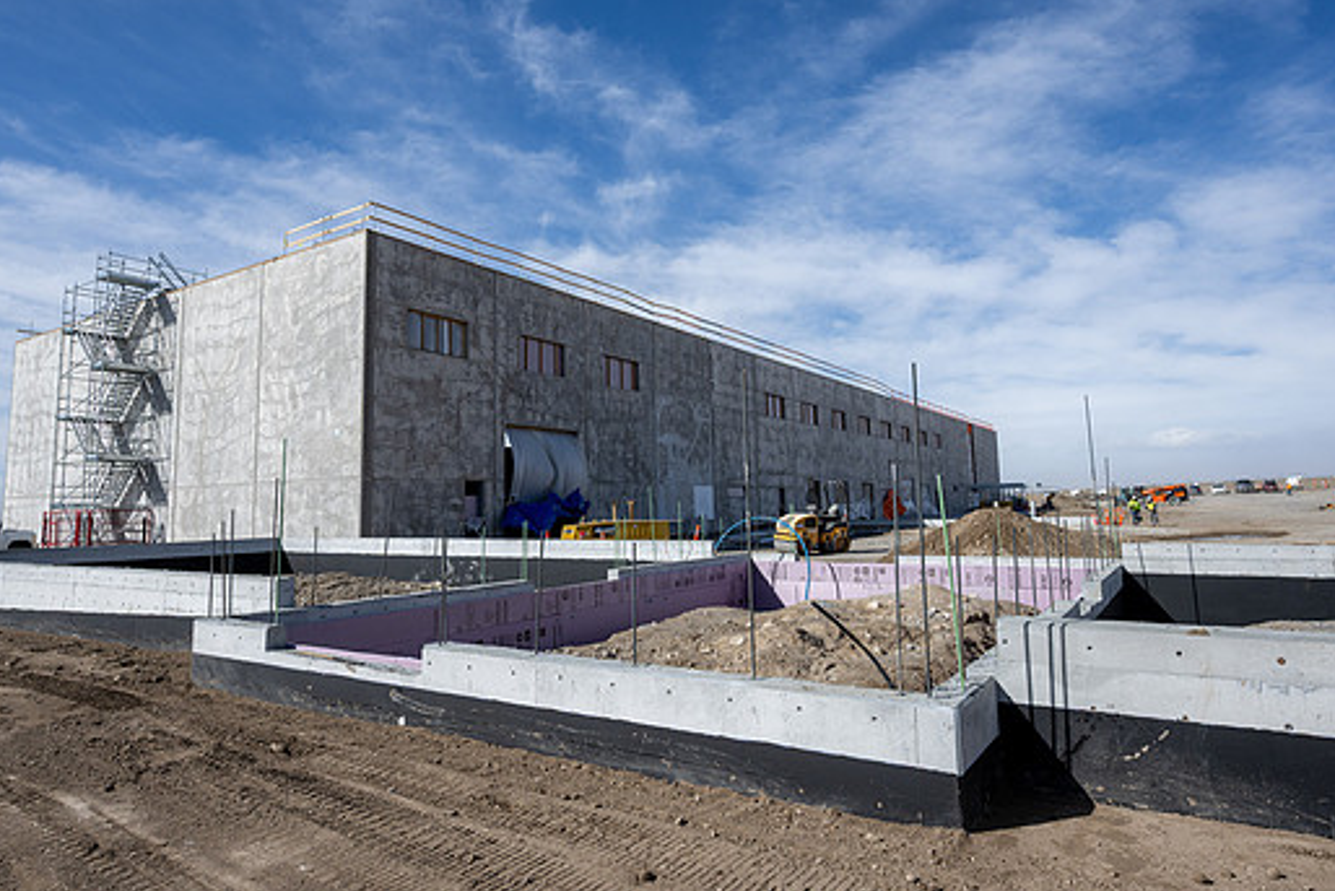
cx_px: 644
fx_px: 816
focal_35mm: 22
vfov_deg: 57.2
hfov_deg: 78.5
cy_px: 414
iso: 250
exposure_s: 1/800
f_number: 9
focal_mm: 19.5
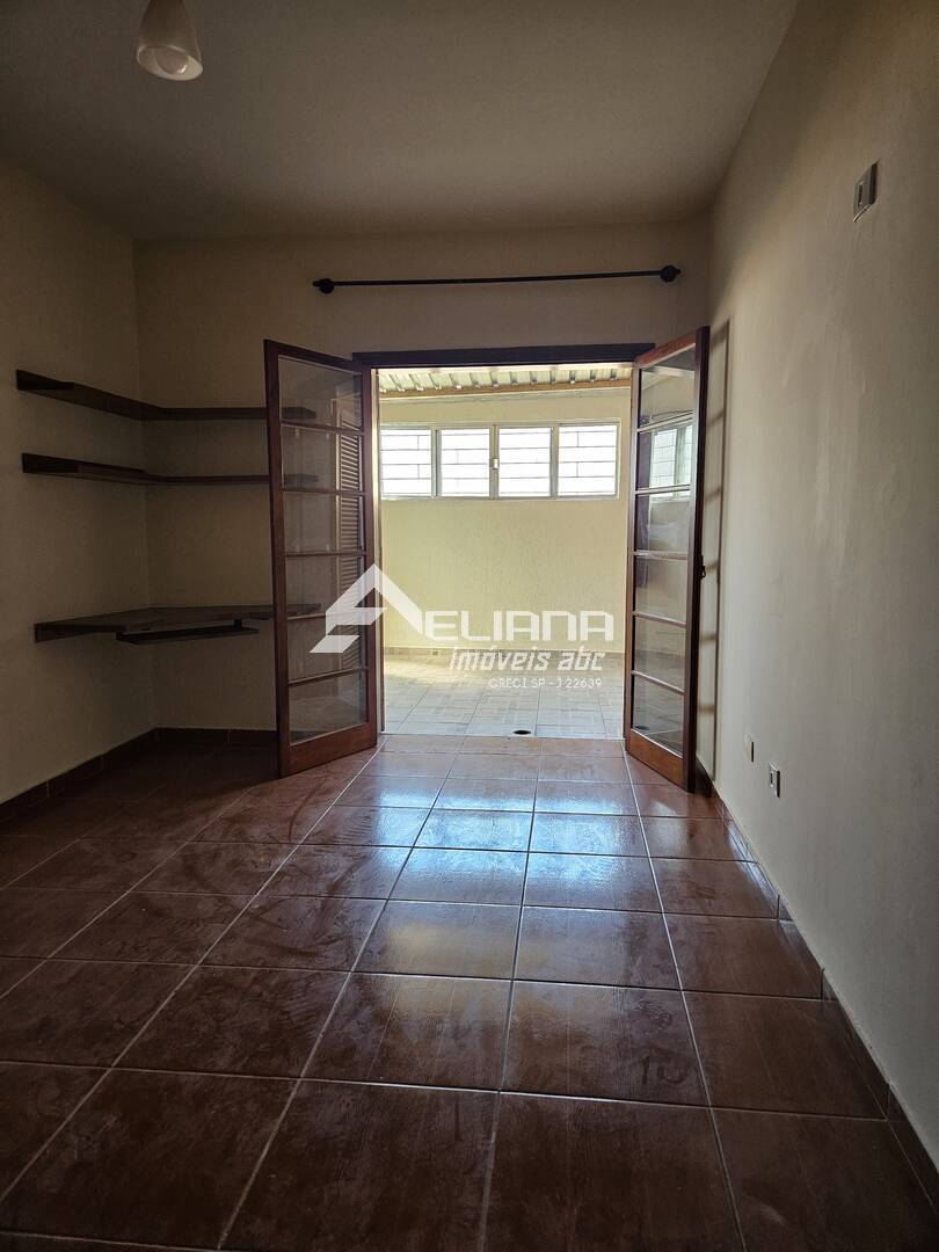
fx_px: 832
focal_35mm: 23
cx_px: 470
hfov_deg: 58.9
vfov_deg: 73.9
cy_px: 626
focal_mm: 5.4
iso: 320
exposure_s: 1/120
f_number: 1.8
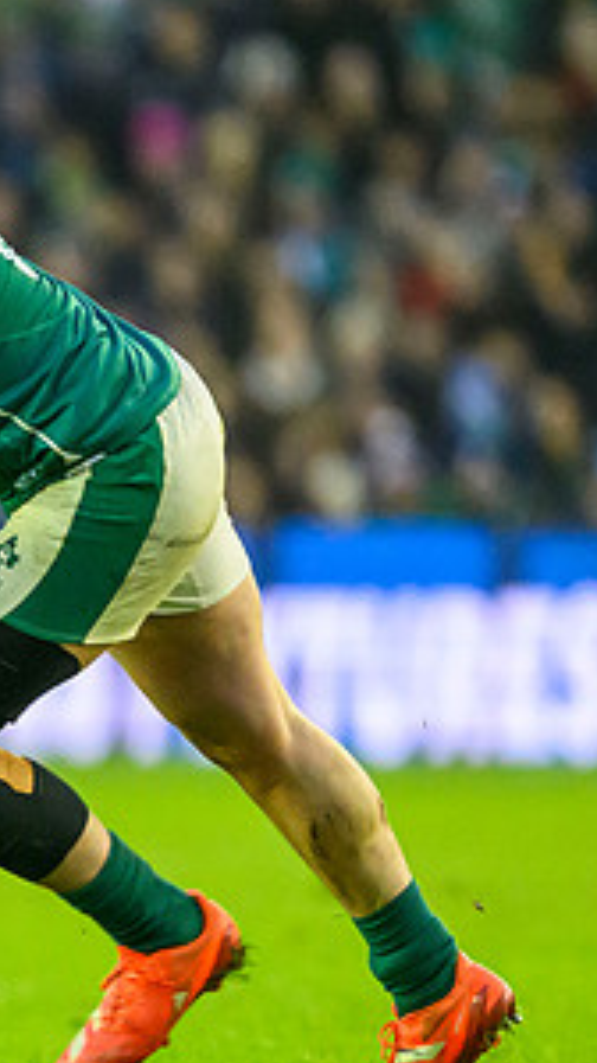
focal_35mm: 1491
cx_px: -460
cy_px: 891
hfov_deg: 0.8
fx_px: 41996
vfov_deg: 1.4
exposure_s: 1/1250
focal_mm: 400
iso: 6400
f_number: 2.8
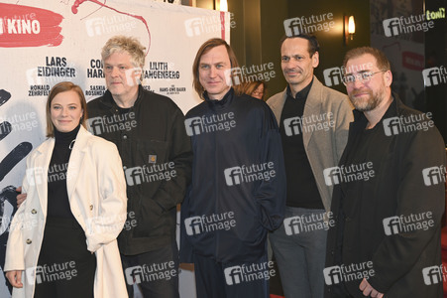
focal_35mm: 37
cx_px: 224
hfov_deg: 51.9
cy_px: 149
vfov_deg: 35.9
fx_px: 459
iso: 1000
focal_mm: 37
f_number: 2.8
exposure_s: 1/200
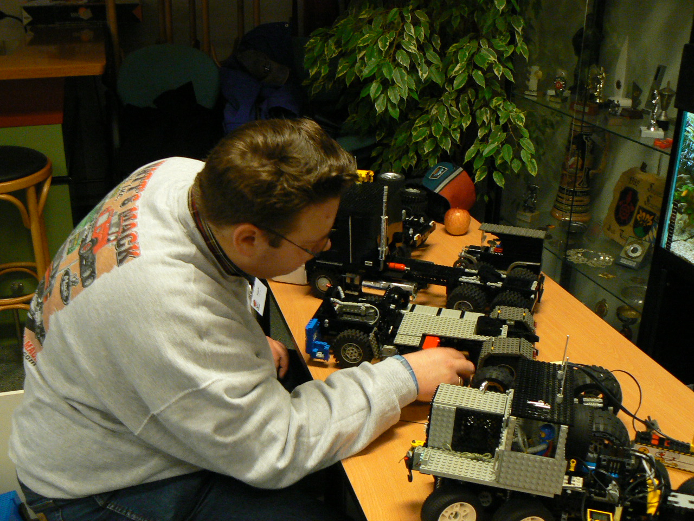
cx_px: 347
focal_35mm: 37
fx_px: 742
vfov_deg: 38.7
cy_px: 260
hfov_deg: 50.1
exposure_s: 1/20
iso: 200
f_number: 2.8
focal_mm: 6
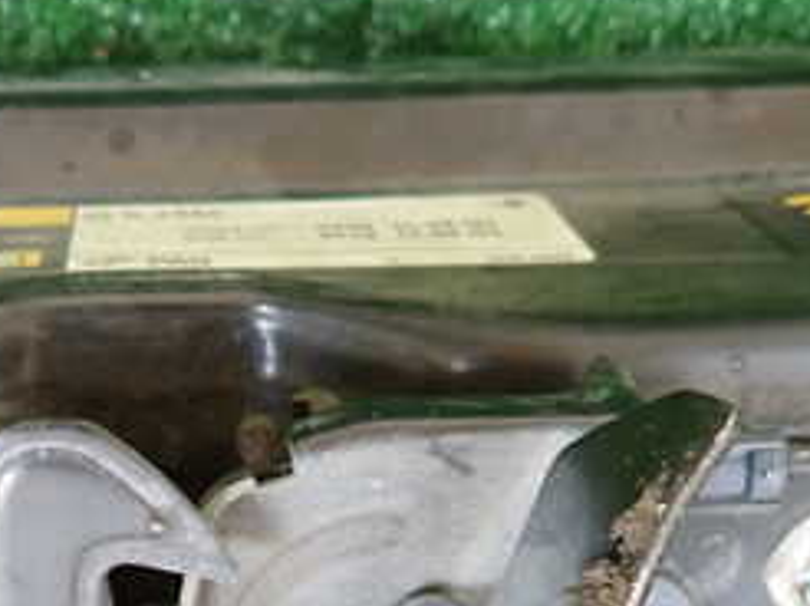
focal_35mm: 61
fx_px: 1426
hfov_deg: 30.8
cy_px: 586
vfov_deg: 23.1
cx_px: 148
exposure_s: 1/30
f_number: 2
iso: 320
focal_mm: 4.5
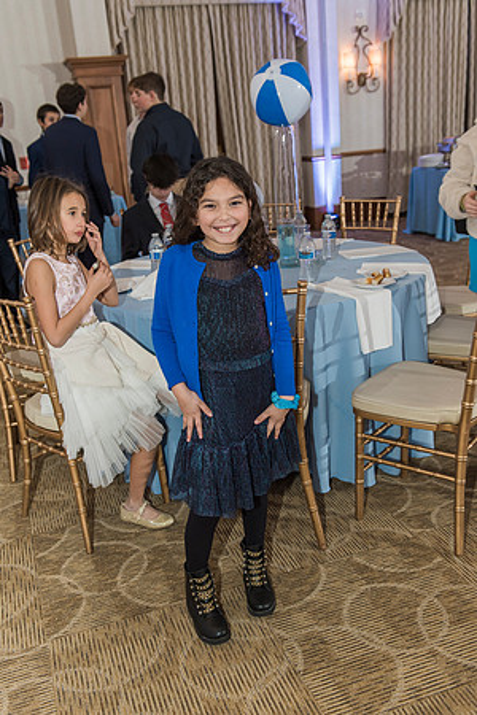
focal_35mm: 35
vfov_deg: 54.4
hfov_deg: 37.9
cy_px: 358
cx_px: 238
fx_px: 696
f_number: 4
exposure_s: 1/100
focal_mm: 35
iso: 1000
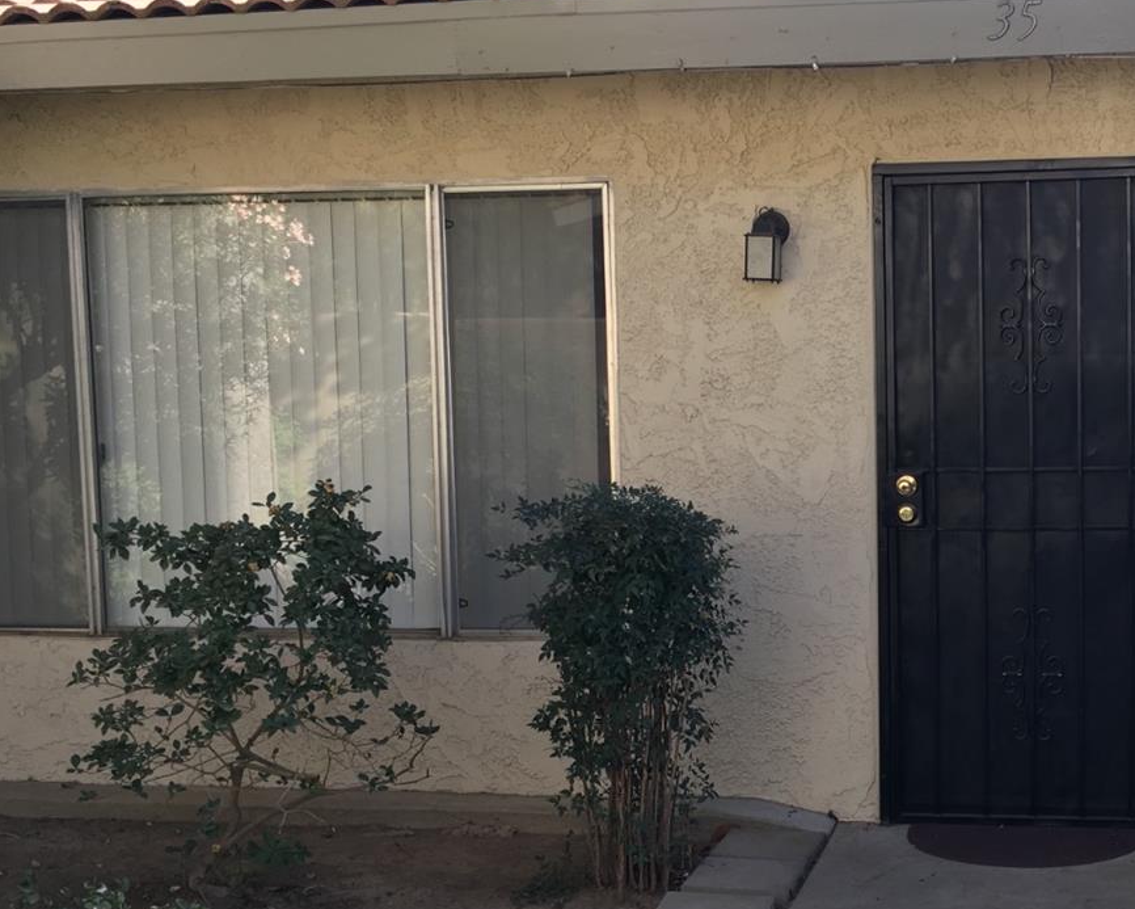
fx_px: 1646
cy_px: 512
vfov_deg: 30.8
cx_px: 895
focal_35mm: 49
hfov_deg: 36.8
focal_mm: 4.15
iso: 25
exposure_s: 1/183
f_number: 2.2
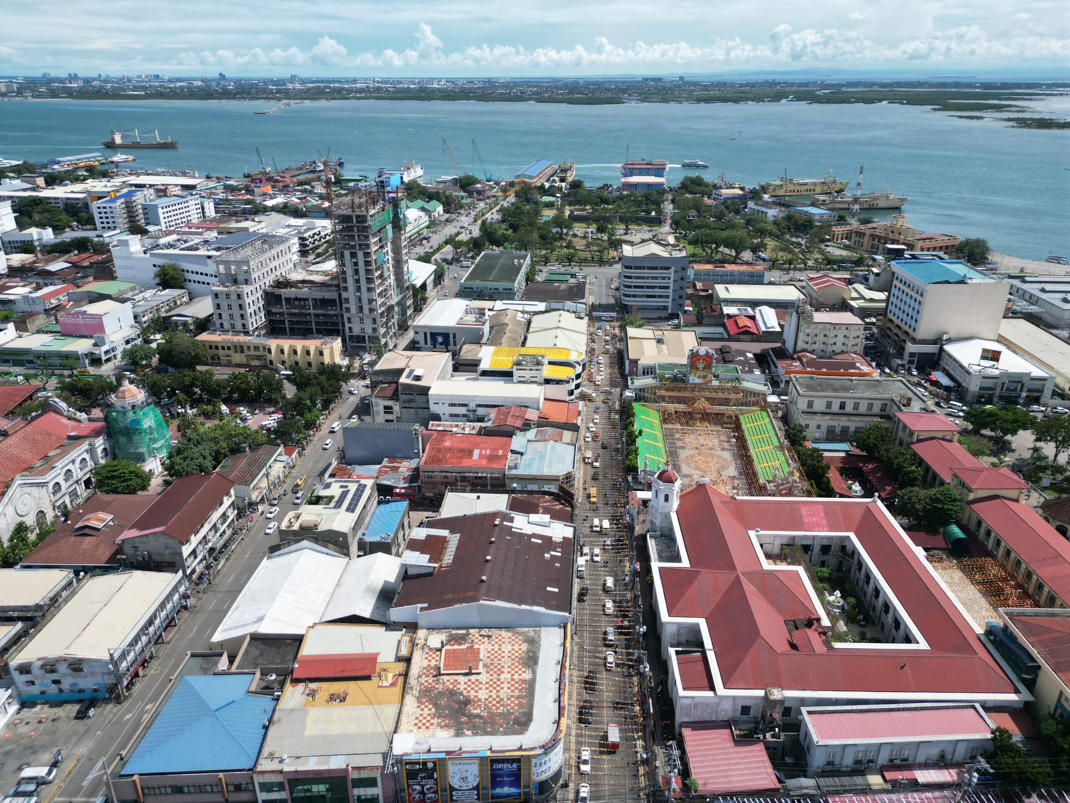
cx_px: 535
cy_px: 402
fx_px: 742
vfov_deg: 56.8
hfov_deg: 71.6
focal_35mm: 24
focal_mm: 6.72
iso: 160
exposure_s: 1/4000
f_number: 1.7
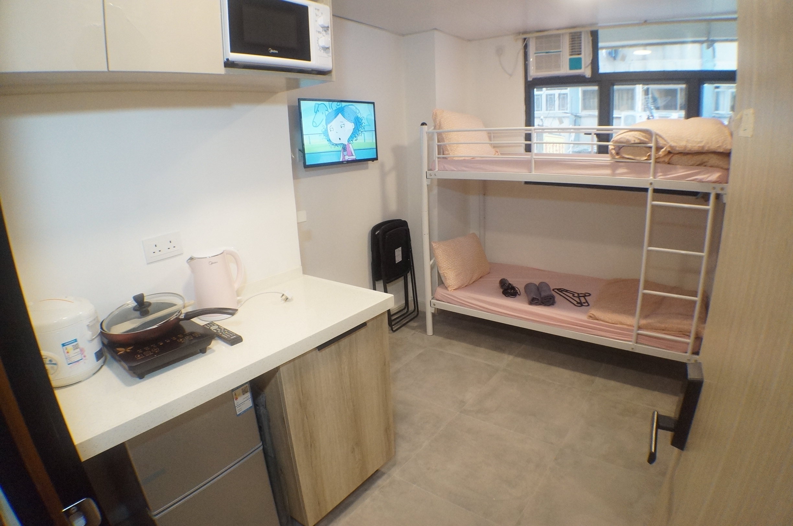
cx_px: 396
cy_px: 263
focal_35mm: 24
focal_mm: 16
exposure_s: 1/60
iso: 2500
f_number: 6.3
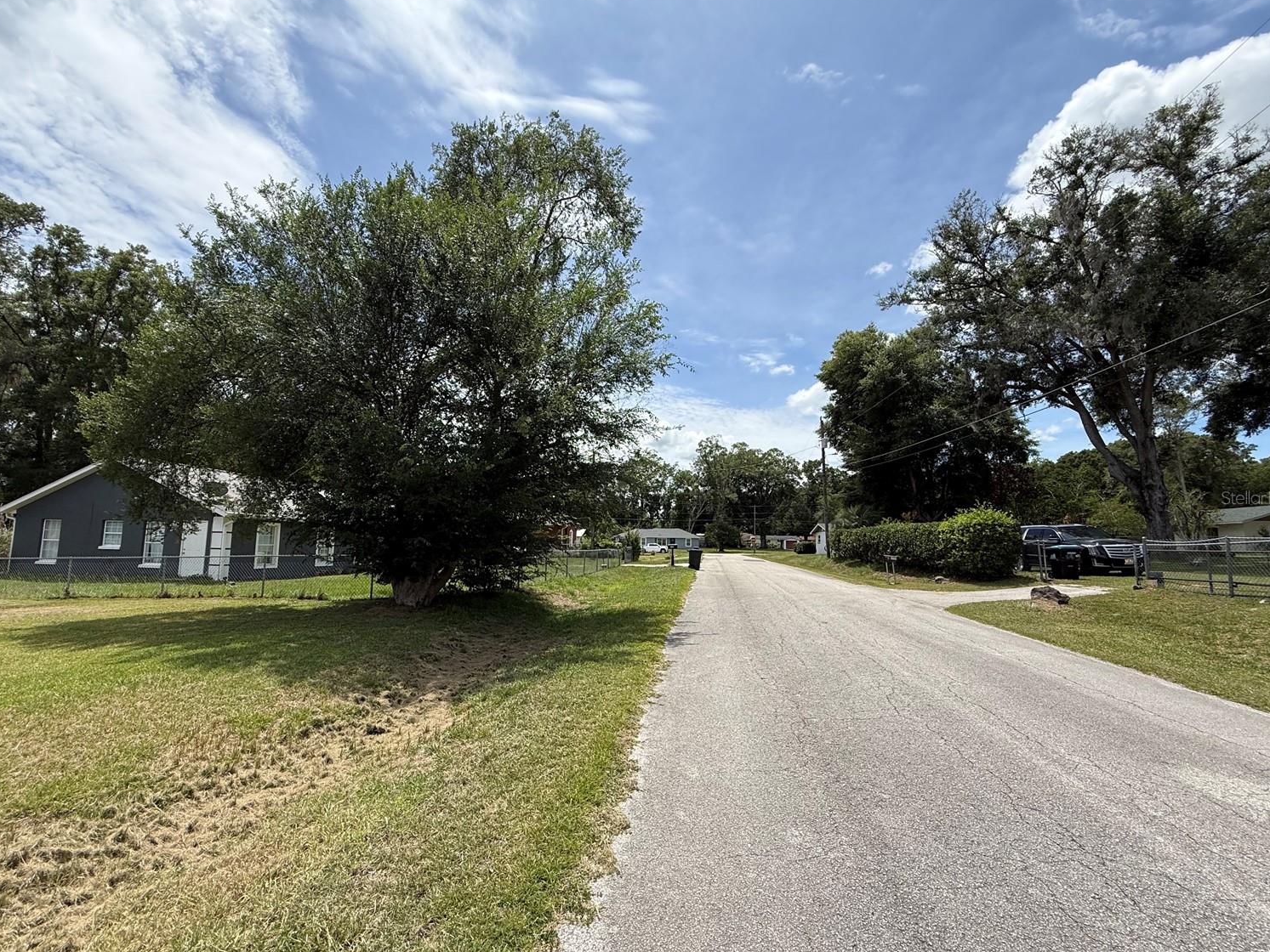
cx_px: 621
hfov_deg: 98.2
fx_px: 550
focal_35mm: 15
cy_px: 497
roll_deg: -1.7
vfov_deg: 81.7
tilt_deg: +6.3
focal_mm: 2.22
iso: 50
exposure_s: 1/2165
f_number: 2.2
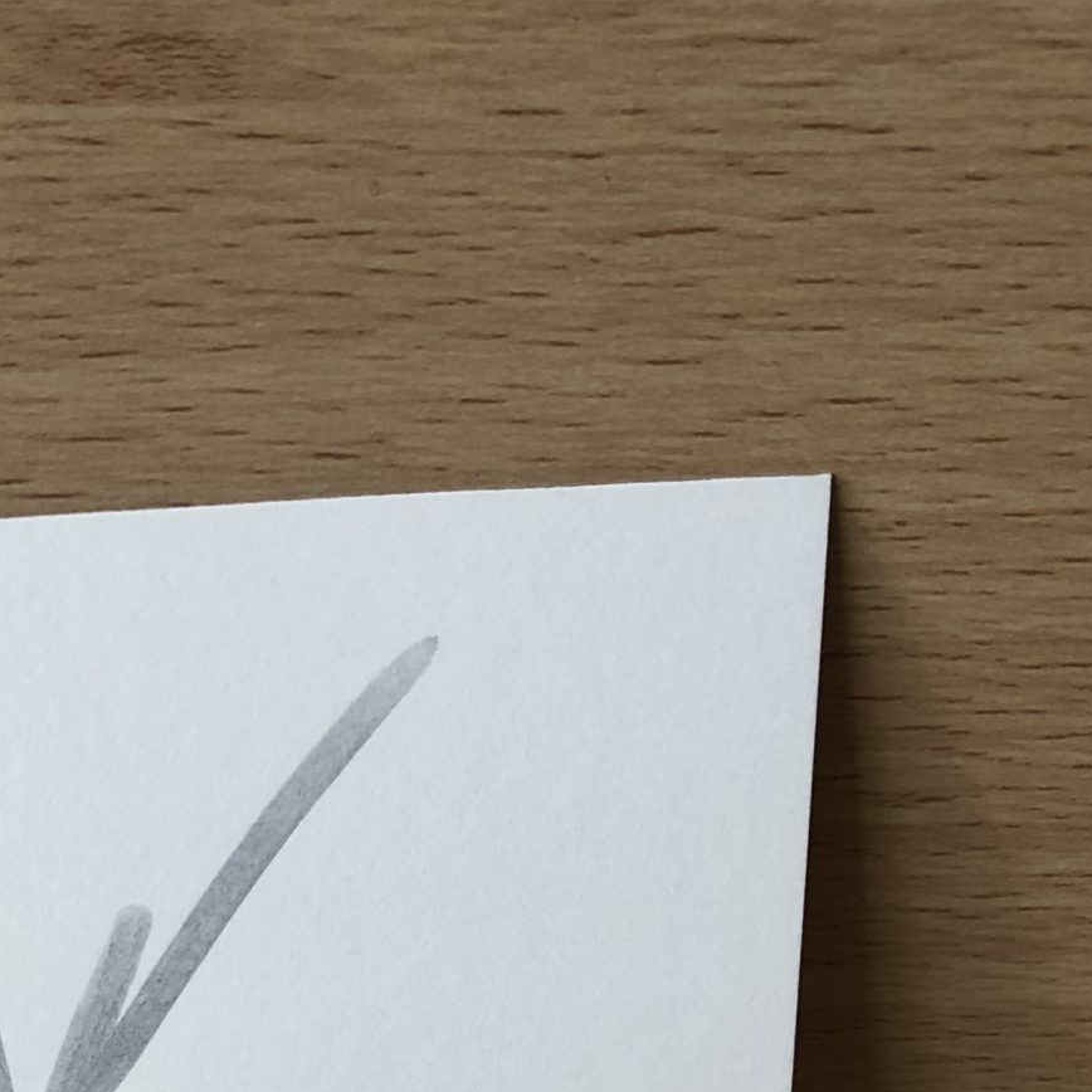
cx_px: -102
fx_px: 2605
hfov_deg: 22.4
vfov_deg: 22.6
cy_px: 1126
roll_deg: -1.0
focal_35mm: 73
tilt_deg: -28.2
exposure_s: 1/30
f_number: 1.8
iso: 25
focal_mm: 3.99
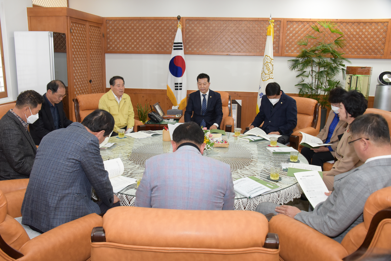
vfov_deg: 41.1
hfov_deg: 58.7
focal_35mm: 32
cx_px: 196
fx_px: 348
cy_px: 130
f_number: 8
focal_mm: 32
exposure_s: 1/200
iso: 2800
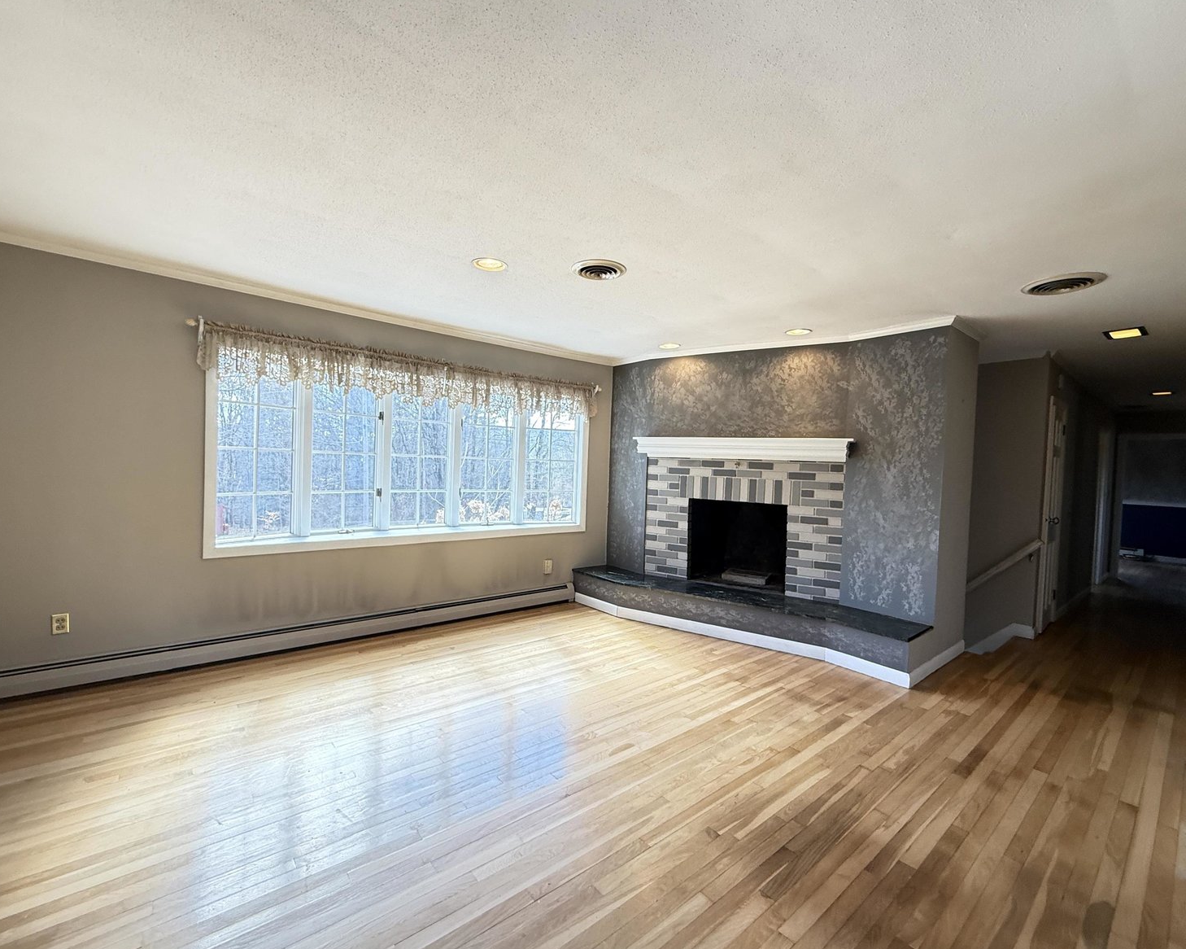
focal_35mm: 15
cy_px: 478
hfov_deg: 96.8
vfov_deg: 84.0
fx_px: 526
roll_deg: -2.0
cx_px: 600
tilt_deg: -1.3
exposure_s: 1/120
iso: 250
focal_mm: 2.22
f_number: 2.2
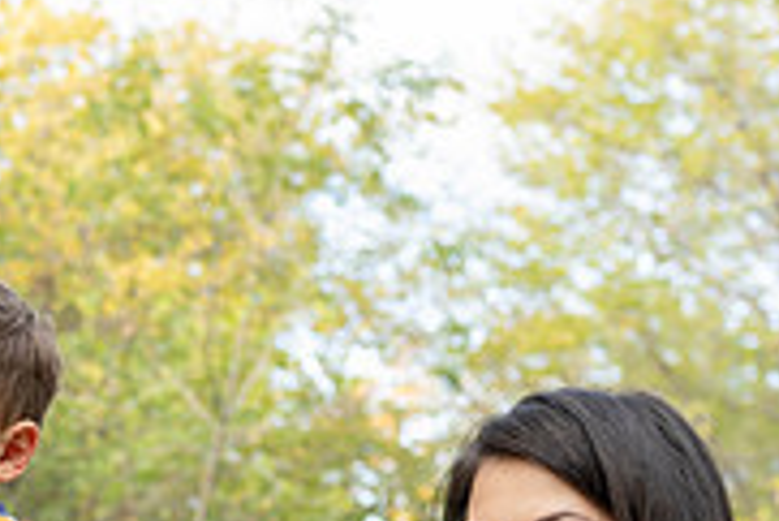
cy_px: 695
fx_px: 2425
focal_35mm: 112
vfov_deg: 11.9
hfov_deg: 17.7
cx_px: -26
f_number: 3.2
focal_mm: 35
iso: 160
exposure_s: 1/200
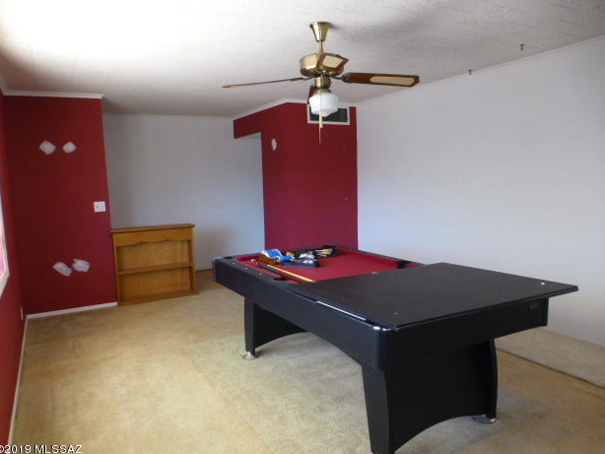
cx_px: 304
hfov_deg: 69.4
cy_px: 232
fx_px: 437
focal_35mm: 25
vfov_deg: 54.9
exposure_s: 1/60
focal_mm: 4.3
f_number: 3.3
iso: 320
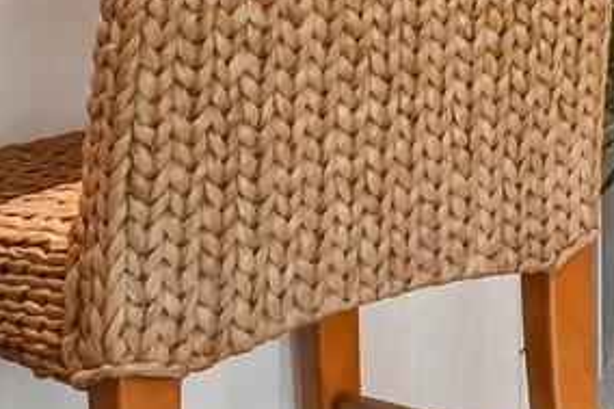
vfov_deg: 12.5
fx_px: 1722
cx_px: 2175
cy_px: -302
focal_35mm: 101
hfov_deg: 9.4
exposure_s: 1/125
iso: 3200
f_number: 8
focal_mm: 14
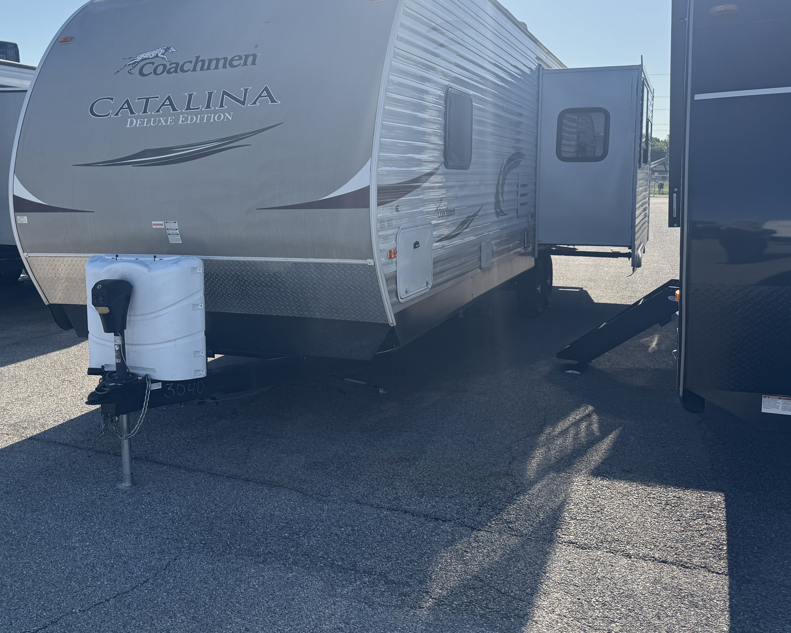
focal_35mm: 35
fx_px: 819
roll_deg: +0.0
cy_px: 272
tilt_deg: -7.3
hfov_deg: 50.0
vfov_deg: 42.1
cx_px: 225
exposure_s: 1/4049
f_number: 1.78
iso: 80
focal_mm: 6.76
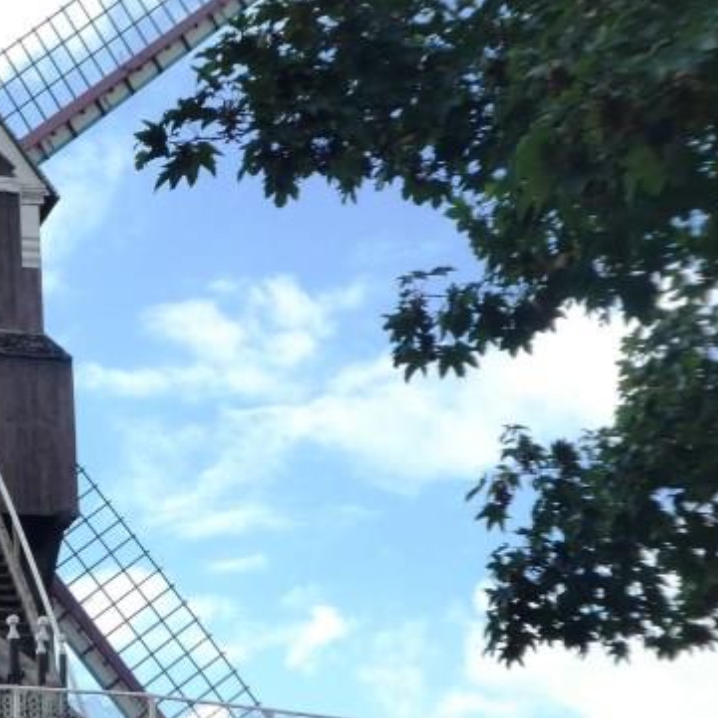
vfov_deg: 22.2
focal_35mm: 78
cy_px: 431
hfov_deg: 20.5
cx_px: -185
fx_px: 1830
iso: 80
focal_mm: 5.4
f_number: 3.5
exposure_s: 1/320
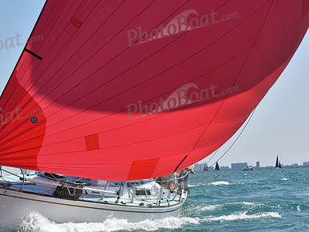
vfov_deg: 14.6
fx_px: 901
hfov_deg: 19.3
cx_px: 85
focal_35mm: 101
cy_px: 152
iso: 250
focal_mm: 70
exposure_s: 1/1250
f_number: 7.1
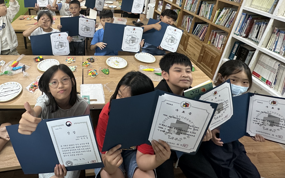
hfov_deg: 76.6
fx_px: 171
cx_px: 90
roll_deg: -1.7
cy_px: 31
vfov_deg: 51.0
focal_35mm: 22
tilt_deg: -22.1
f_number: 2.2
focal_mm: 2.22
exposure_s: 1/120
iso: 200
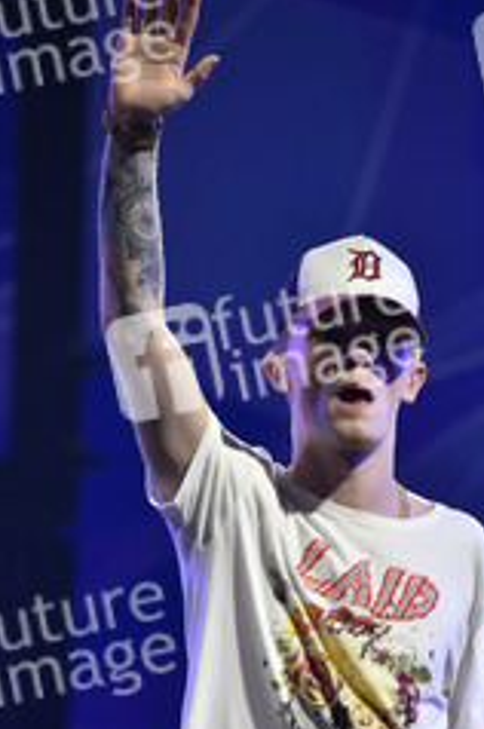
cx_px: 352
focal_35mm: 504
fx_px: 10193
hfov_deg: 2.7
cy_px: 502
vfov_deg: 4.1
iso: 2000
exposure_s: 1/160
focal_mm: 300
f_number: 6.3
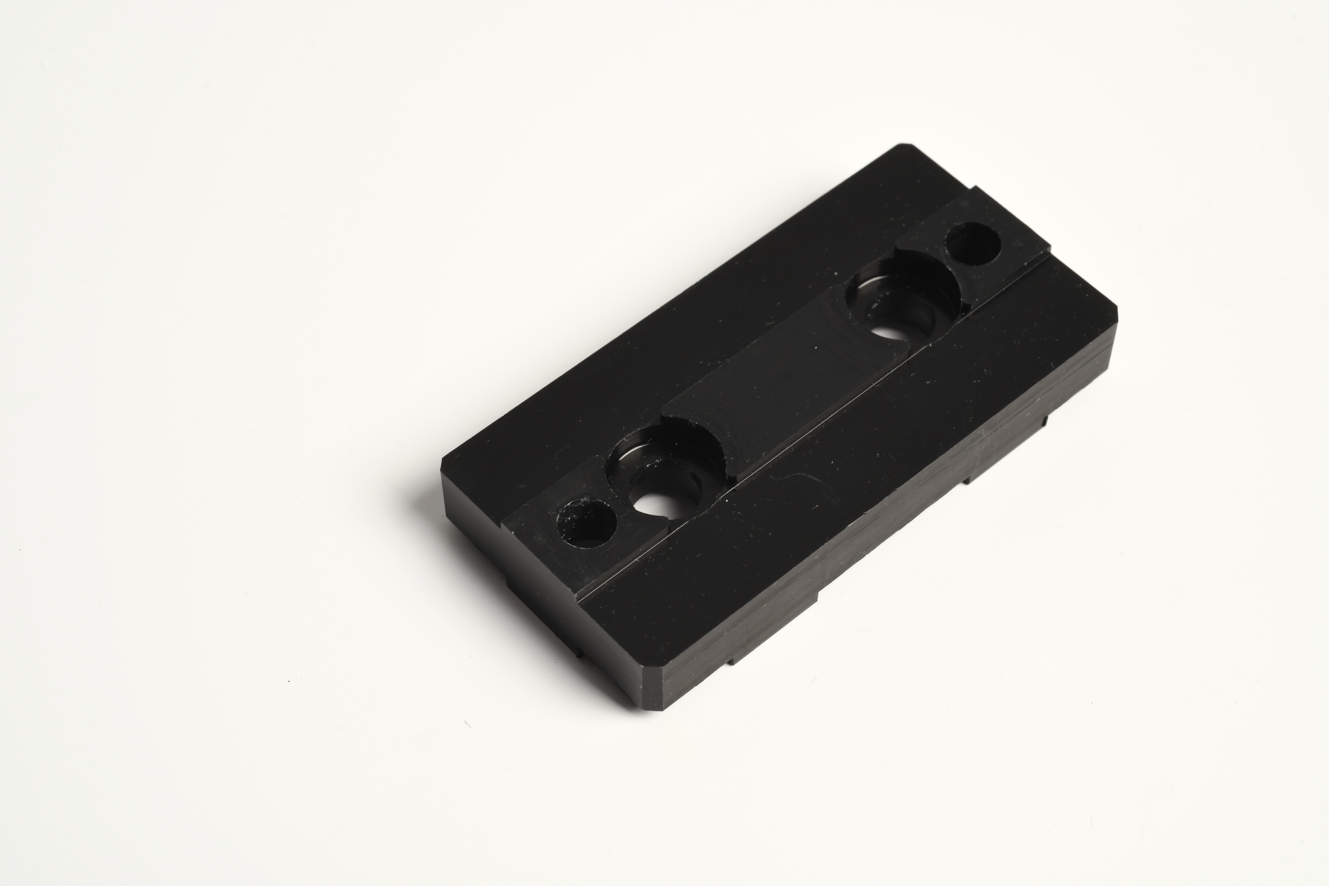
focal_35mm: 60
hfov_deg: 33.4
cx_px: 664
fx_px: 2215
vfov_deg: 22.6
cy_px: 443
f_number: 18
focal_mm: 60
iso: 400
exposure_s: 1/80
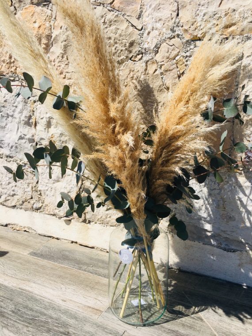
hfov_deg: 48.2
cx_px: 126
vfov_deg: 61.7
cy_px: 168
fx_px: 281
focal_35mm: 29
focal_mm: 4.15
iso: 25
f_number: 2.2
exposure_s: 1/2198
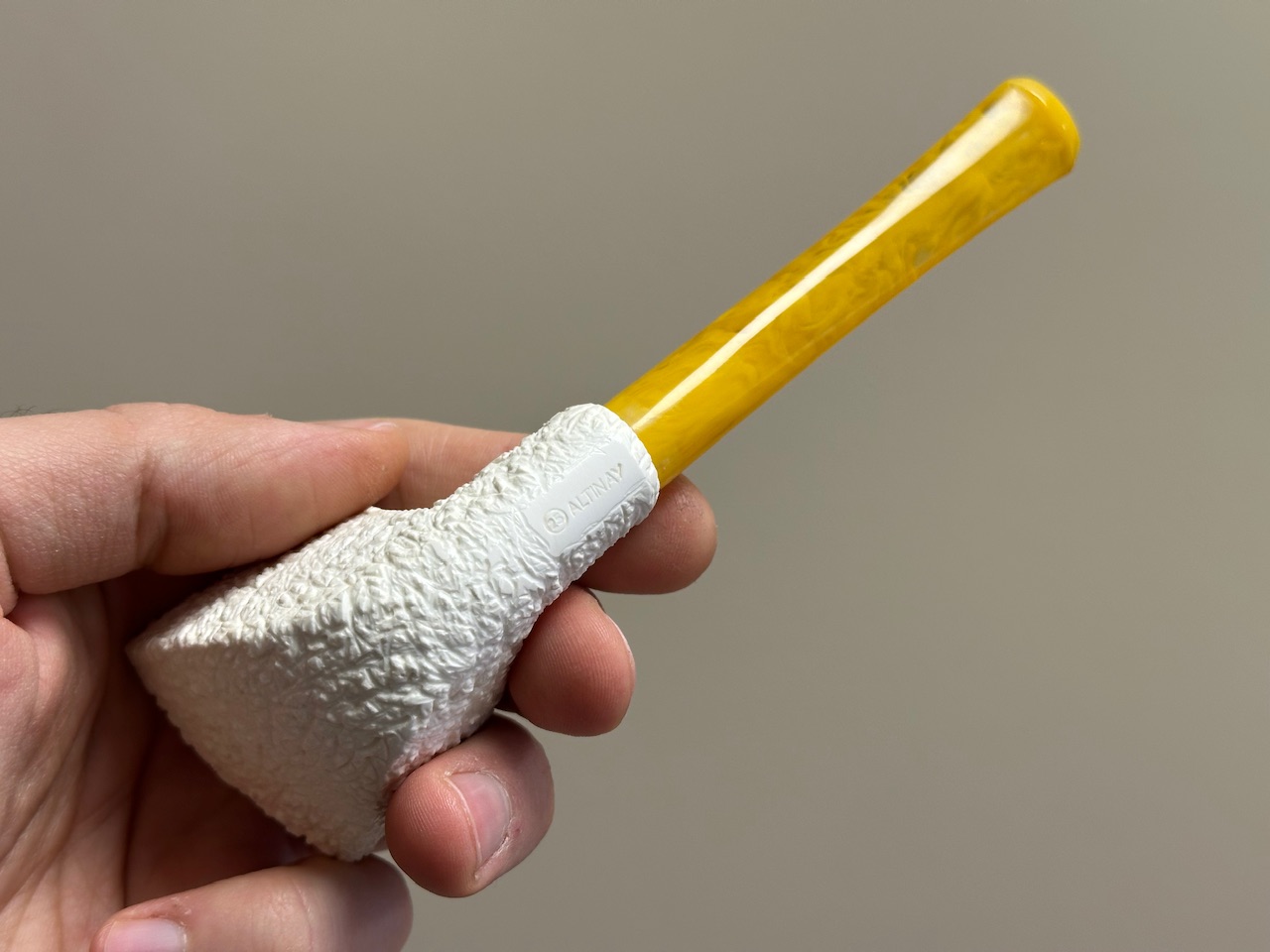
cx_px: 635
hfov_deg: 39.7
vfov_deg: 30.3
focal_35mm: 48
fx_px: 1761
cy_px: 476
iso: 80
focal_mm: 6.86
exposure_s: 1/100
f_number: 1.78
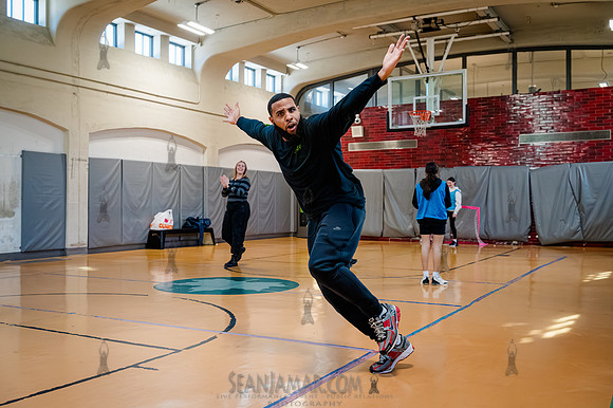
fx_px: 611
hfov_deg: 53.3
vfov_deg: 36.9
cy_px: 204
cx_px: 306
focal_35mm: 36
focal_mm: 35
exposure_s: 1/1000
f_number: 4
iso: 8000
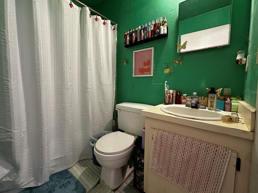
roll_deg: -1.5
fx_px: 112
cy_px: 92
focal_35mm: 15
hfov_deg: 98.2
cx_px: 129
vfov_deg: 81.7
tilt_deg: -3.5
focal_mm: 2.22
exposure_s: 1/60
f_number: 2.2
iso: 1000
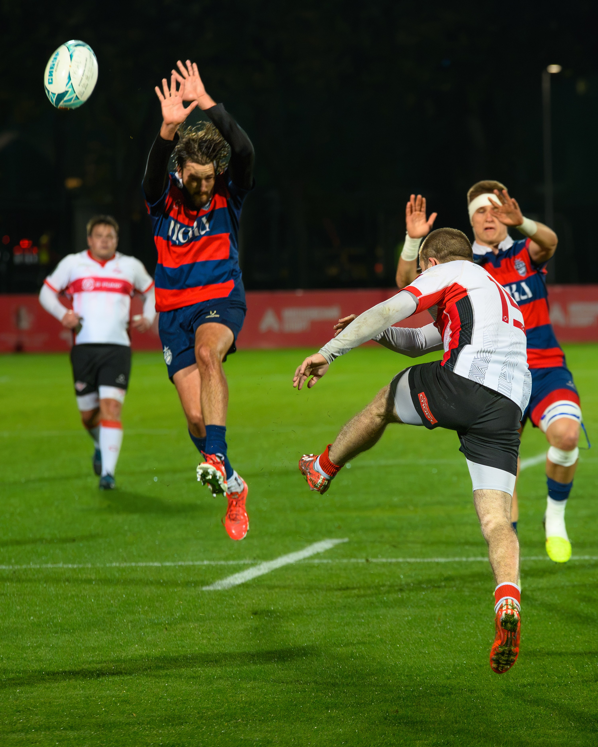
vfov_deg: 6.4
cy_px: 400
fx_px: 6694
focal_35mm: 303
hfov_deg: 5.1
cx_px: 428
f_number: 5.6
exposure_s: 1/1600
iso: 6400
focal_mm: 200
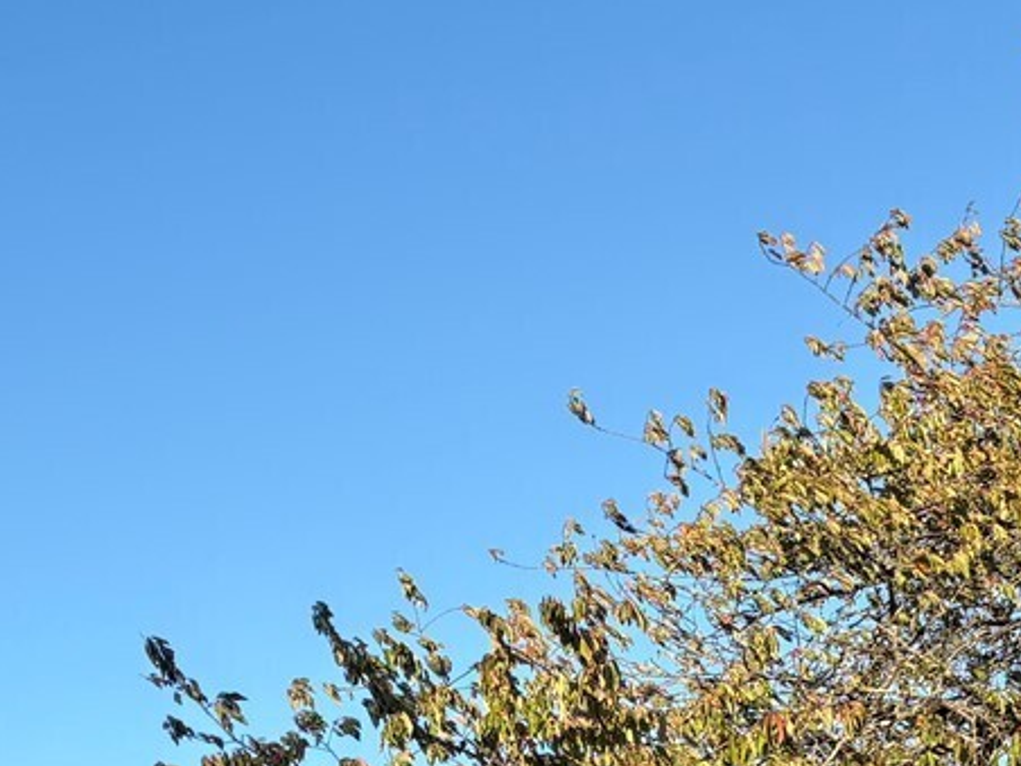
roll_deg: +0.8
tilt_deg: +5.4
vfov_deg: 14.9
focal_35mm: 92
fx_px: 2714
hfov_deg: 20.7
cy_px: 1164
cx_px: 27
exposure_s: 1/1451
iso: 50
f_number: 1.6
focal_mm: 5.96
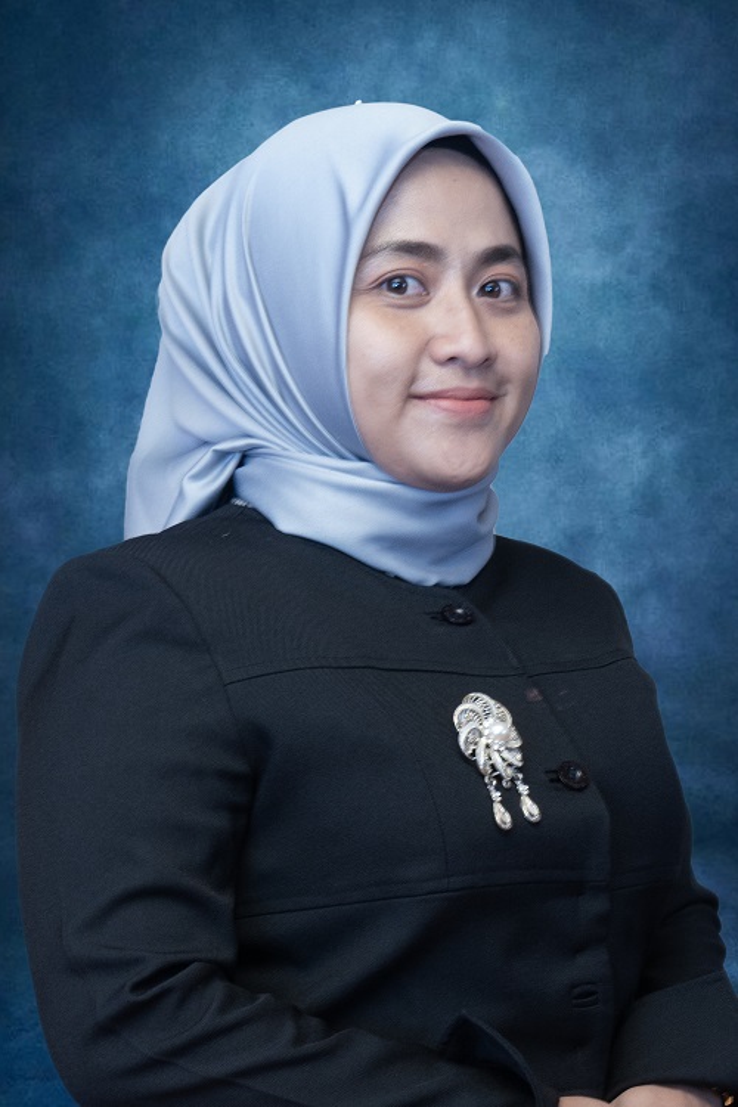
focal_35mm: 42
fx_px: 1291
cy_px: 554
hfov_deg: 31.9
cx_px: 369
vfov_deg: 46.4
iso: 250
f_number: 2.8
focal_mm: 28
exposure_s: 1/125
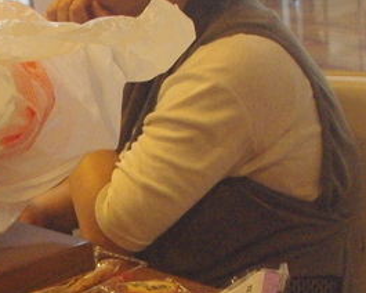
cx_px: -119
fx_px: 1430
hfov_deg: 14.0
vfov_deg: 11.4
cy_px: 377
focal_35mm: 132
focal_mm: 21.25
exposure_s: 1/125
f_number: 7.1
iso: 1600
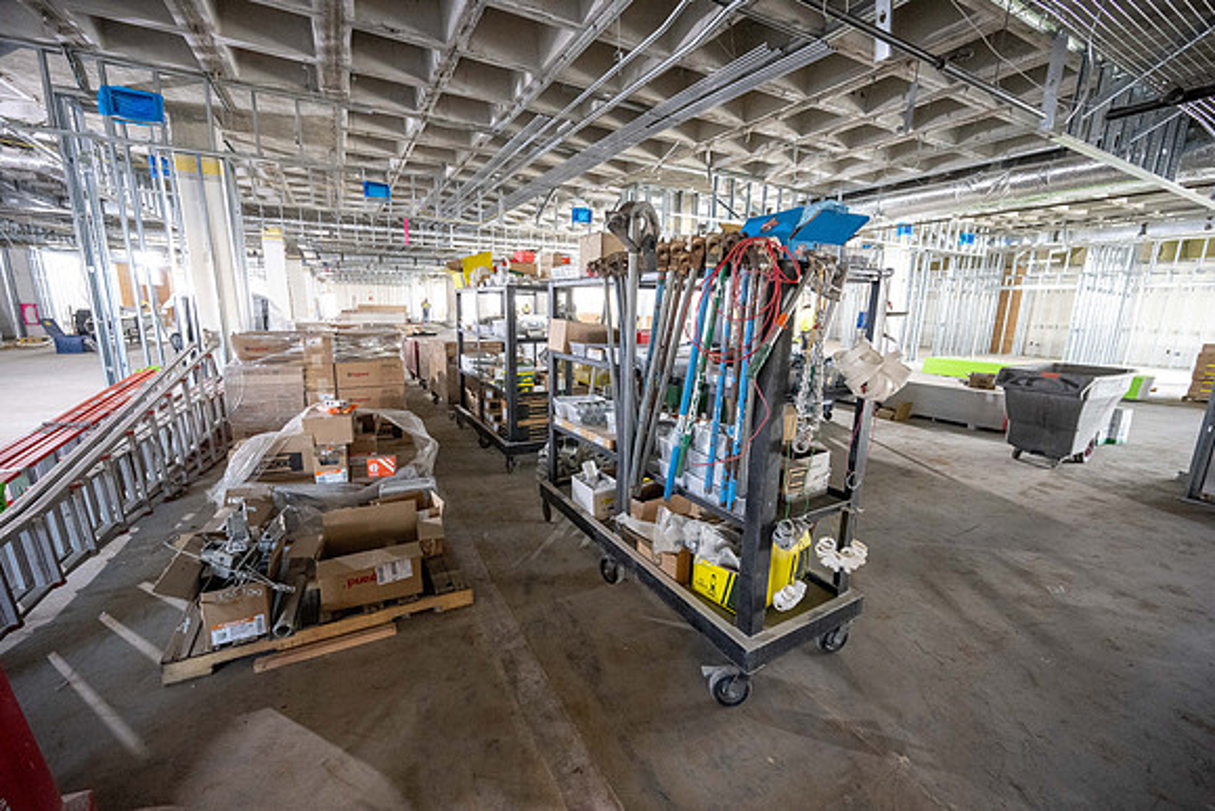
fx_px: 473
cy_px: 406
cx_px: 608
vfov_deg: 81.2
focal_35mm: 14
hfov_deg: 104.2
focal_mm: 14
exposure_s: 1/50
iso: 5000
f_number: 4
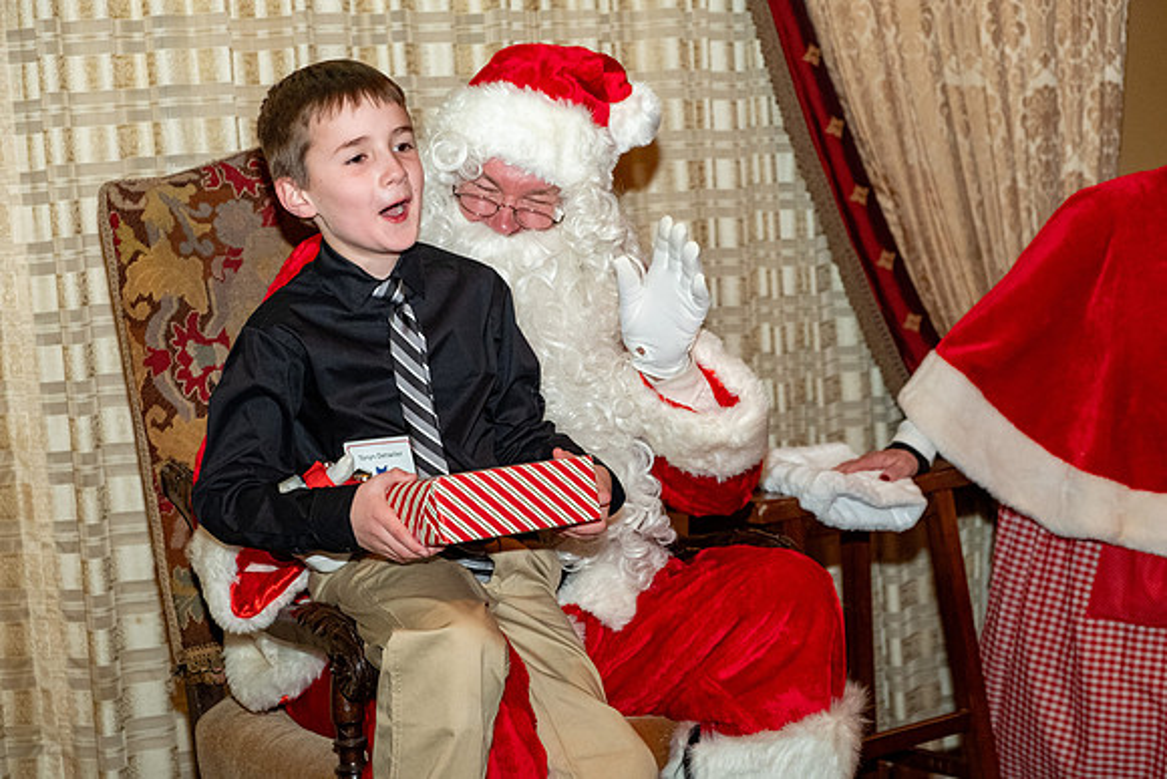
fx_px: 2172
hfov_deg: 30.1
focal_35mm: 67
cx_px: 584
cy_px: 390
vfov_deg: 20.3
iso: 2500
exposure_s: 1/125
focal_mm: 44.4
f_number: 4
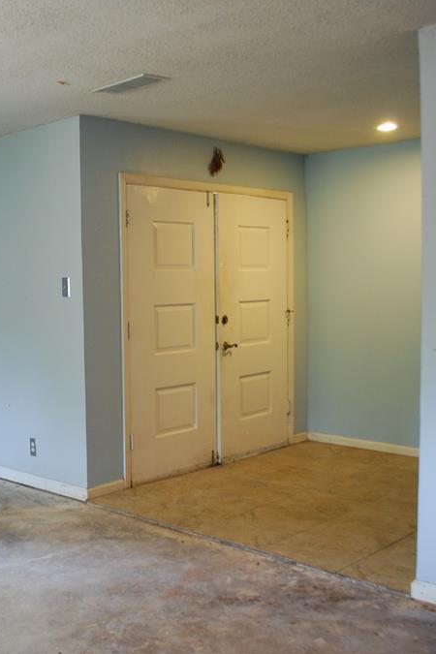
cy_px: 324
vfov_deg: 47.4
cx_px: 110
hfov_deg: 32.0
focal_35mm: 41
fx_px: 745
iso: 400
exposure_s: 1/15
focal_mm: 18
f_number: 3.5
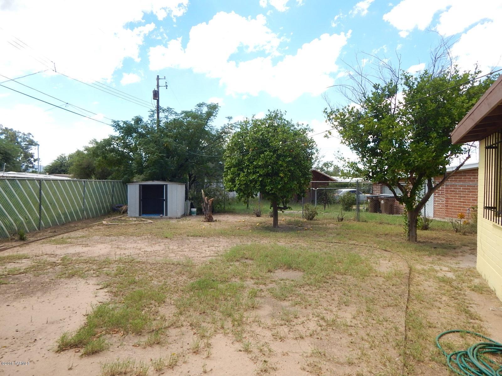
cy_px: 188
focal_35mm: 22
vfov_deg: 61.1
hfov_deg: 76.4
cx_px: 251
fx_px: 319
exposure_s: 1/800
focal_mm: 4
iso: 125
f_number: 3
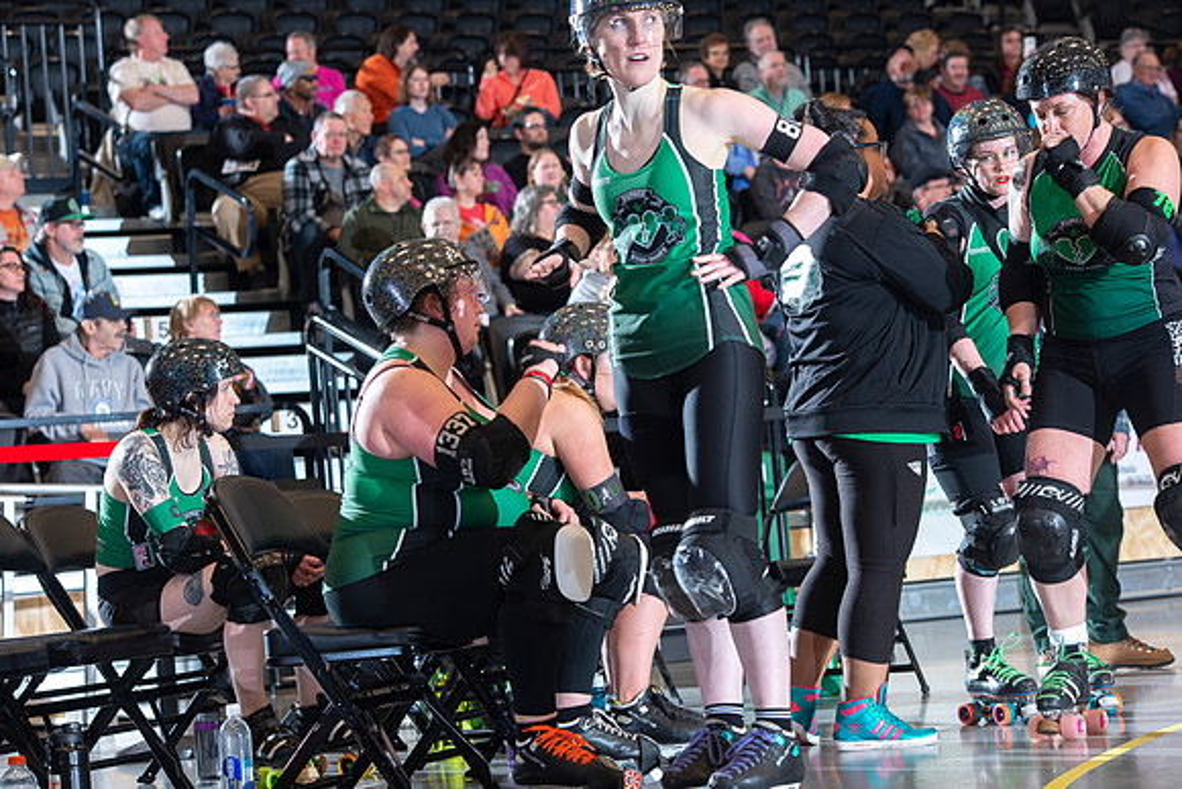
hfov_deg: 19.5
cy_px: 394
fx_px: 3448
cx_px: 591
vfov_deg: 13.0
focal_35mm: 105
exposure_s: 1/160
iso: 640
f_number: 5.6
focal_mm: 105
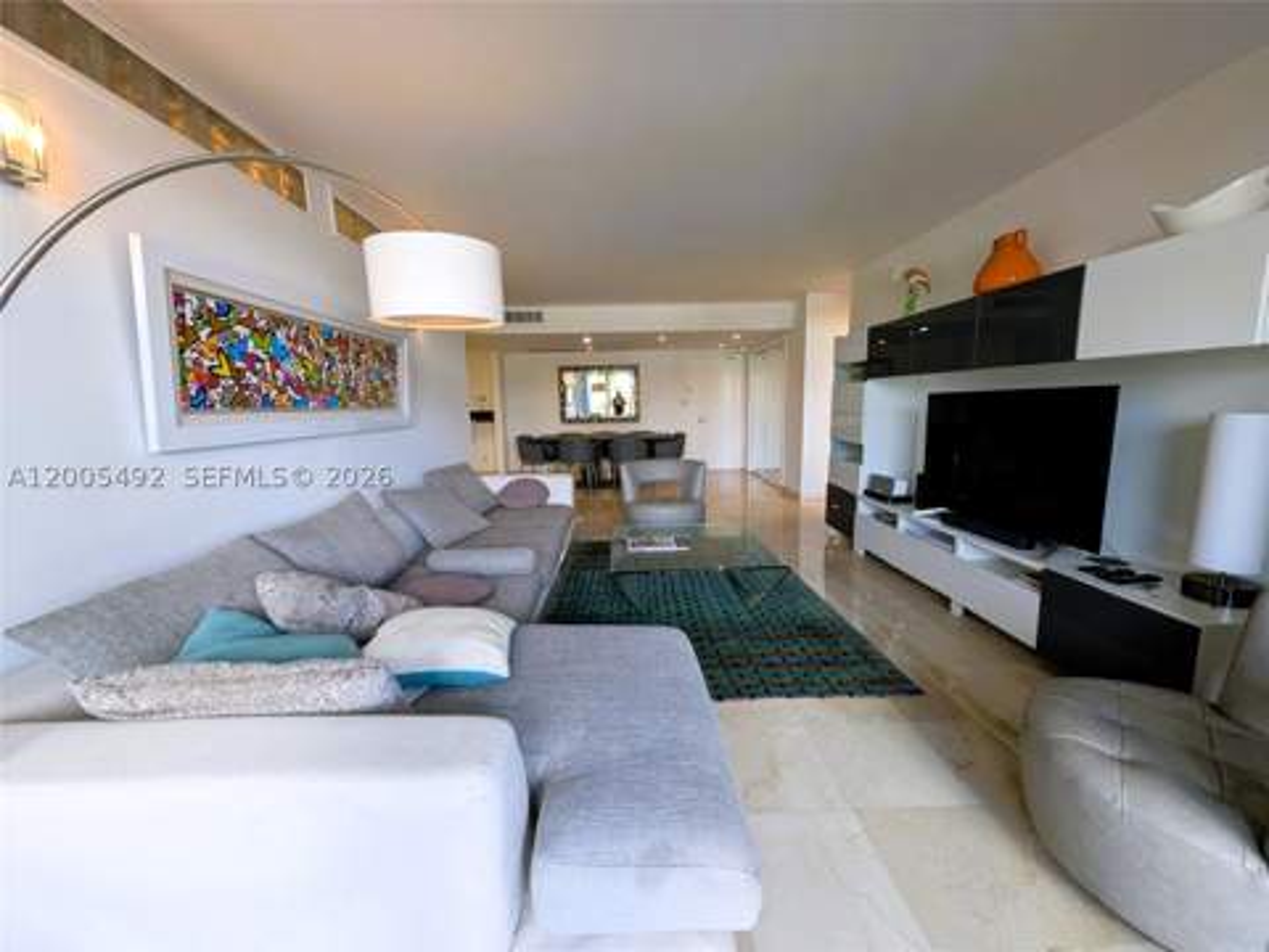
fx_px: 477
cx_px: 634
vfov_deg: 89.9
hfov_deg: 106.2
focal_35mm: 13
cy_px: 476
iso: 82
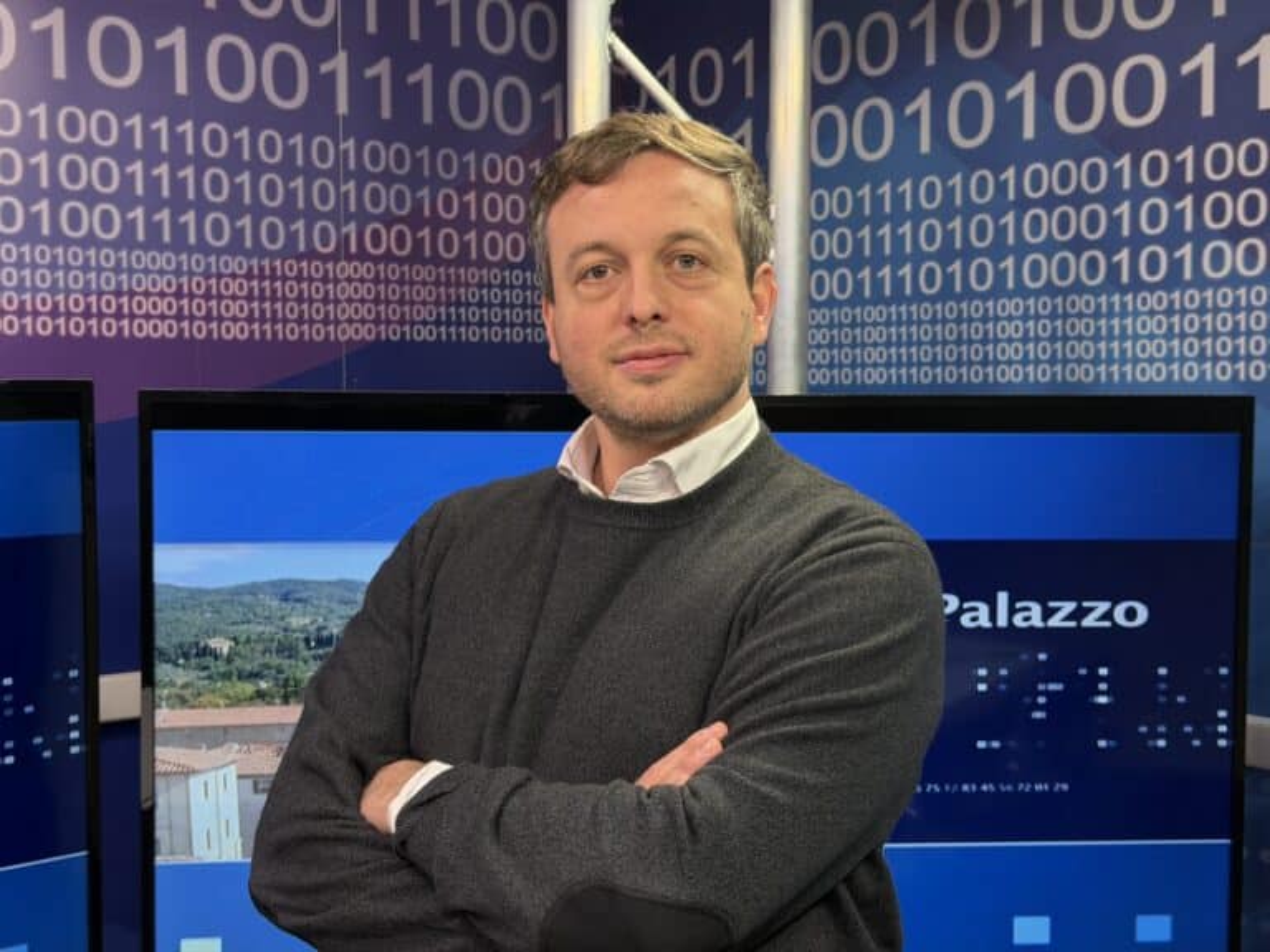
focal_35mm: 48
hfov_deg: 39.7
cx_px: 635
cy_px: 476
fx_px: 1761
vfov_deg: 30.3
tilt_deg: -2.8
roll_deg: +0.8
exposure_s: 1/100
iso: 64
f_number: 1.78
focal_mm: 6.76
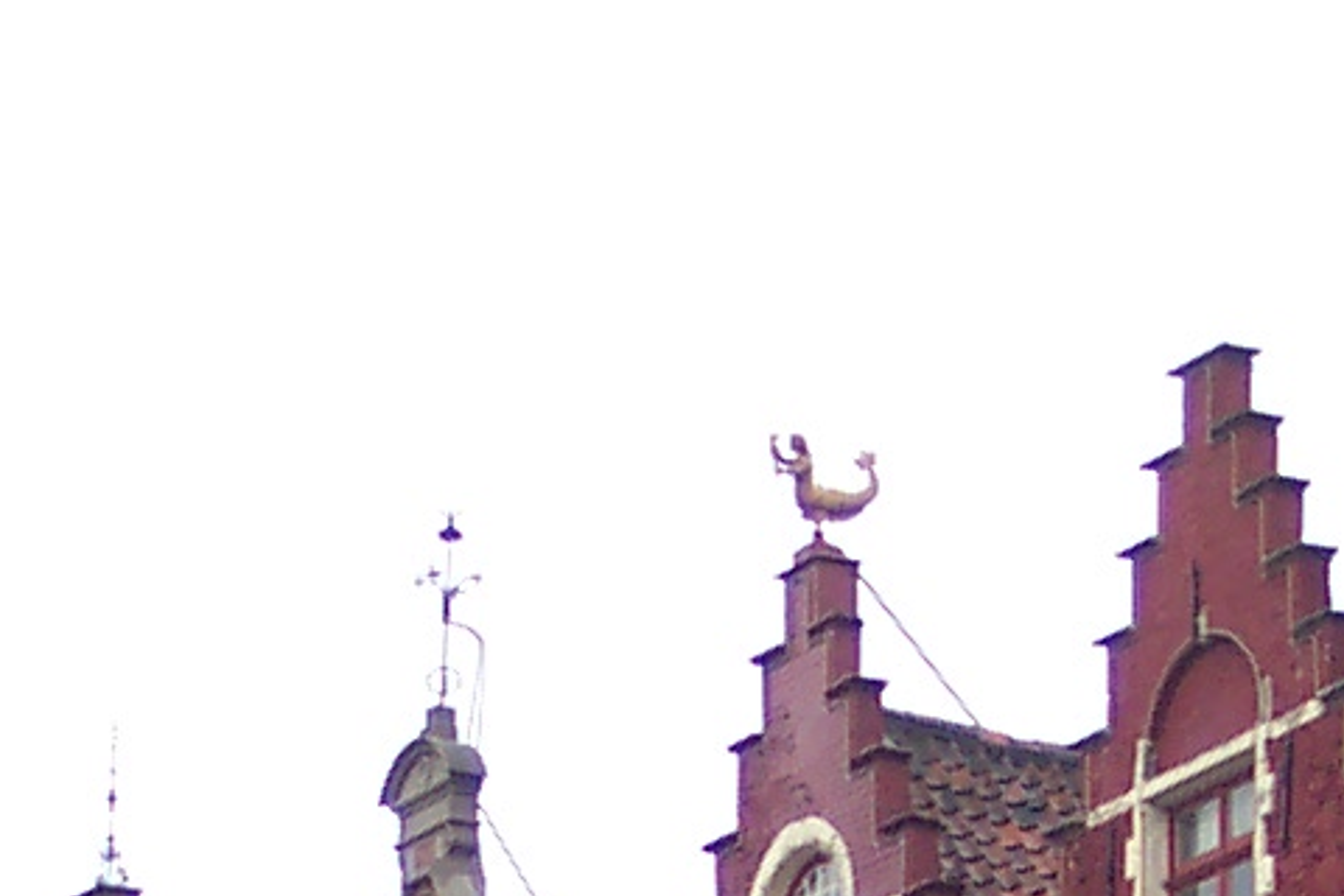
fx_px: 6384
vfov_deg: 7.7
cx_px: 692
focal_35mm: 171
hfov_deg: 12.0
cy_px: 1786
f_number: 2.8
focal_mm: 8
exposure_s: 1/125
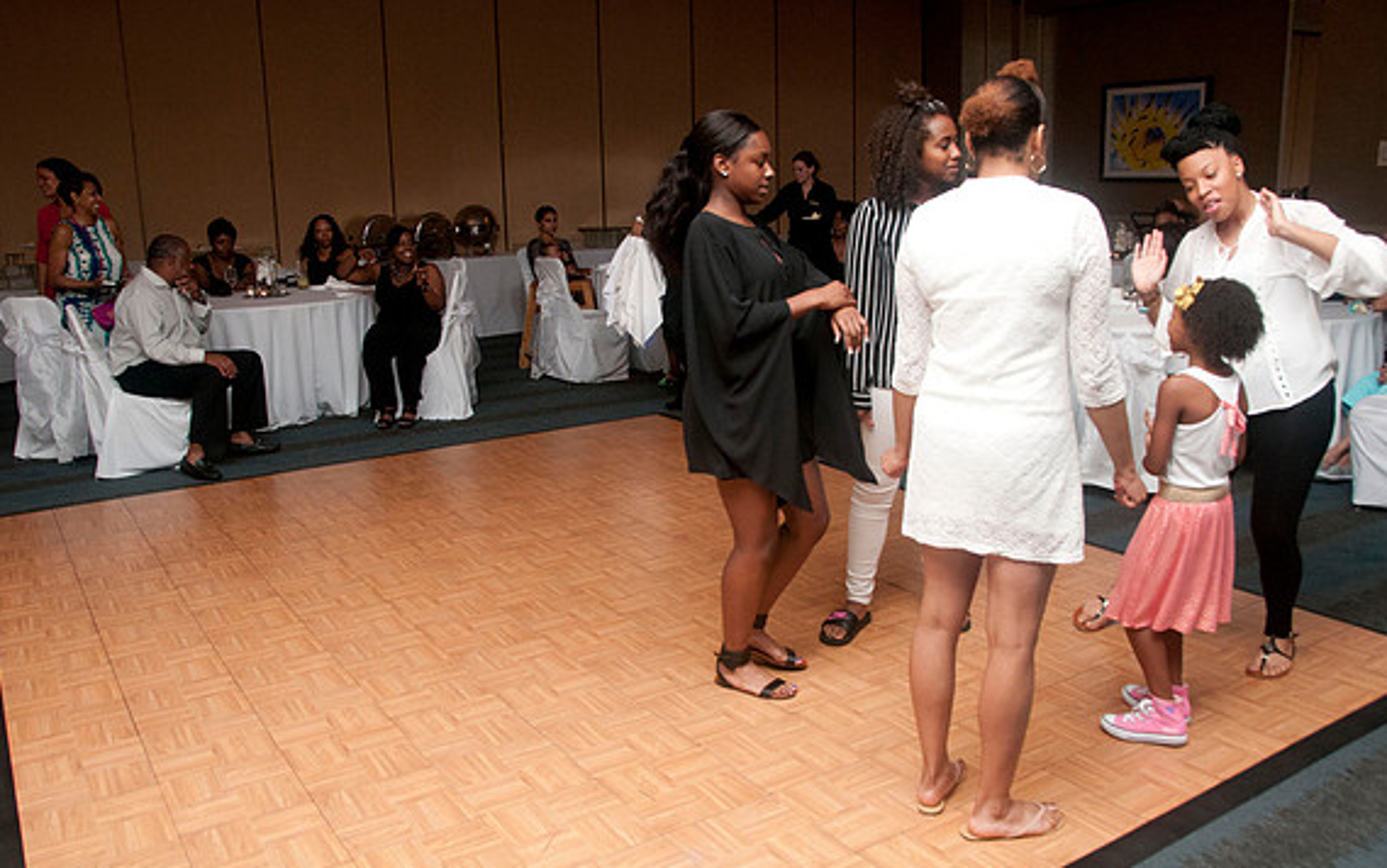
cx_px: 700
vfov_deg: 44.6
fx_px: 1059
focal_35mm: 28
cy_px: 418
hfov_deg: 66.5
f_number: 5.6
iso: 800
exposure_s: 1/125
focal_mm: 18
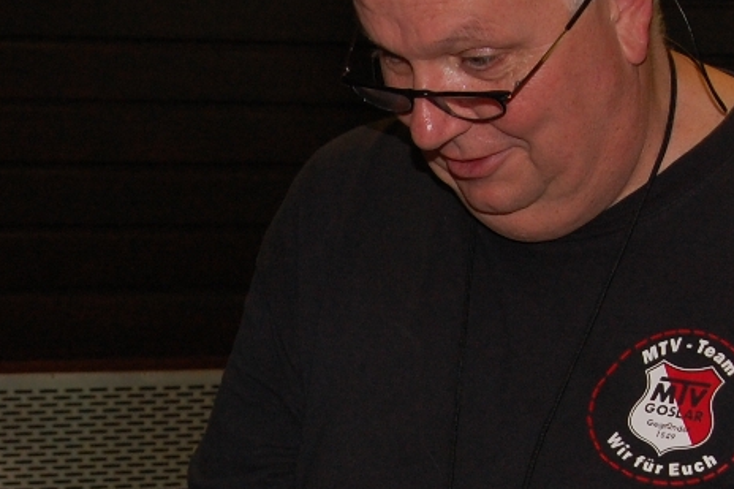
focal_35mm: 136
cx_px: 150
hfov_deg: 15.0
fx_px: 2772
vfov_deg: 10.0
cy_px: 535
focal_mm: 28
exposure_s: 1/60
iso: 400
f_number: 5
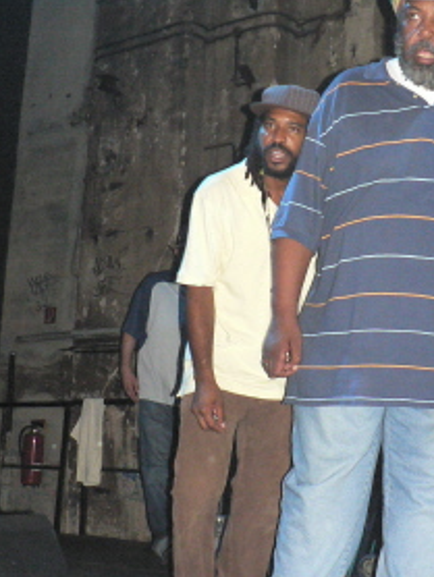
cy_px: 271
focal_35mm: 57
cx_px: 347
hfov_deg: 25.3
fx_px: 951
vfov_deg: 33.7
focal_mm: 6
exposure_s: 1/60
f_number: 2.8
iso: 400
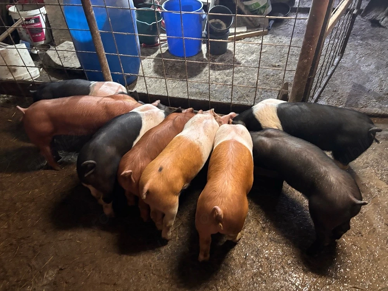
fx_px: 291
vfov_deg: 53.1
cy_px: 146
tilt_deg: -46.4
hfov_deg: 67.3
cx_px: 194
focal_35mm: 26
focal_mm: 5.96
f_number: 1.6
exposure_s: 1/34
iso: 640
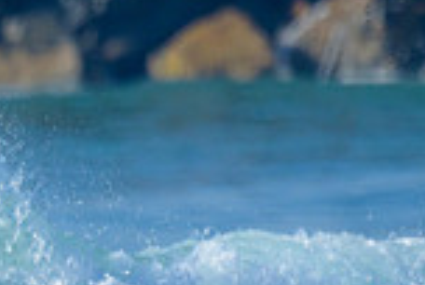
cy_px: 386
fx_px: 49467
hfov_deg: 0.5
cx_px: -257
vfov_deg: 0.3
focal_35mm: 4182
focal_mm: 800
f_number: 6.3
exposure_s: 1/2000
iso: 360
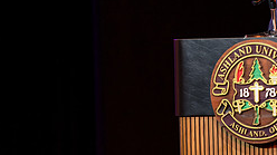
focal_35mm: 491
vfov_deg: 2.5
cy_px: 43
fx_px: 3603
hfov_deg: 4.4
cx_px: 307
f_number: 2.8
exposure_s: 1/200
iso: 1250
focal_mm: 200
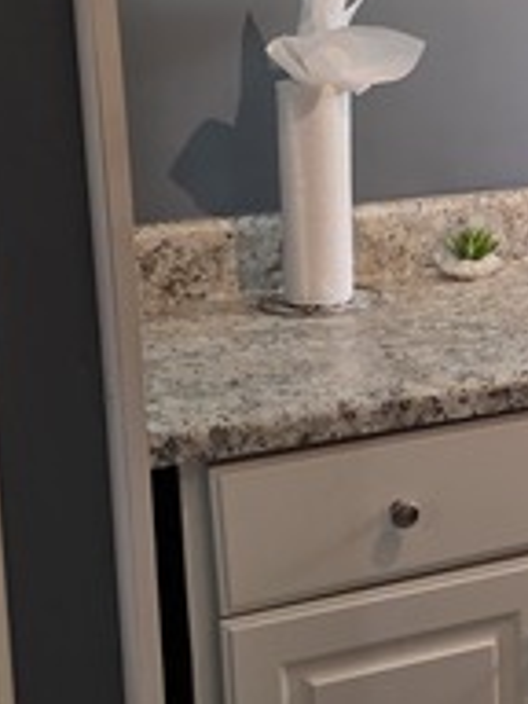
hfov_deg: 17.2
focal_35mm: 80
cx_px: 715
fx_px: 1627
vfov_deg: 24.2
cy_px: 189
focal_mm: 6.3
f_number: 1.7
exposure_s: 1/120
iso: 100
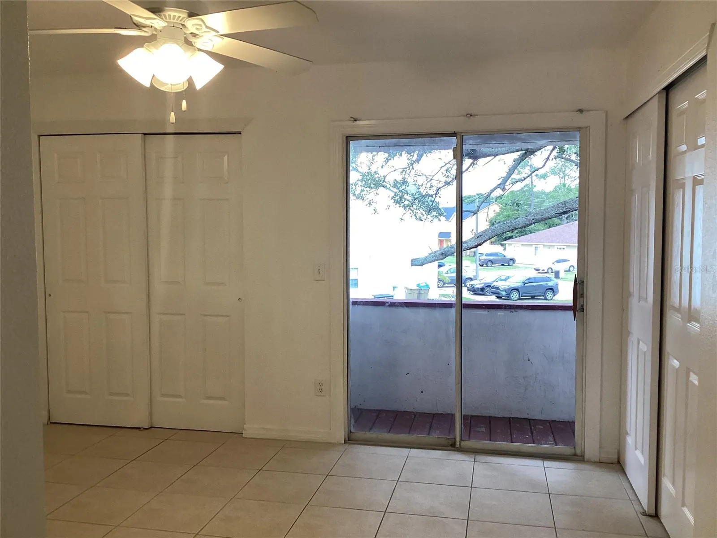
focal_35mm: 31
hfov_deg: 58.4
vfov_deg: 45.4
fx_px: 642
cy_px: 269
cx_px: 358
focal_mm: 3.3
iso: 125
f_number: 2.4
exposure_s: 1/60
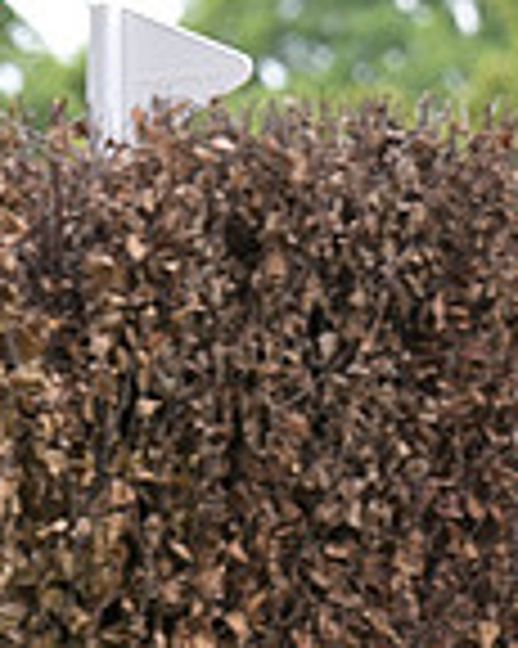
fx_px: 13045
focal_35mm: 680
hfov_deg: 2.3
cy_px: 110
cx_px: -595
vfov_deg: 2.8
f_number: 5.6
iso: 2800
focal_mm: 180
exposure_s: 1/1250
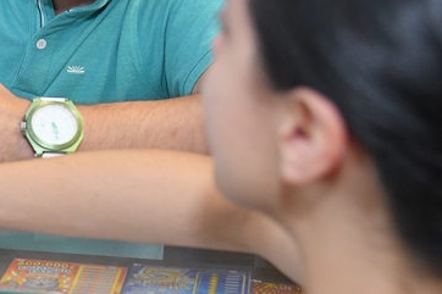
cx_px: -42
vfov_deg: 13.0
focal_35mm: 105
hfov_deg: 18.7
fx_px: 1289
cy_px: 98
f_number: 4
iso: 3200
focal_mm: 38
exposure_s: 1/250
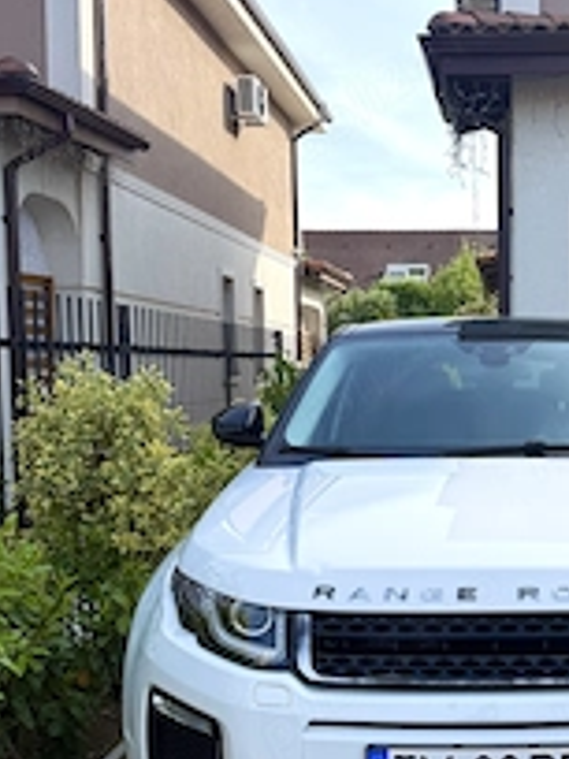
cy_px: 439
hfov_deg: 29.6
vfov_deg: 40.3
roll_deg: +0.7
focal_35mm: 47
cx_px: 509
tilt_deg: -2.9
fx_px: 1030
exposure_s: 1/2703
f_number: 1.78
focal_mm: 6.76
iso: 80
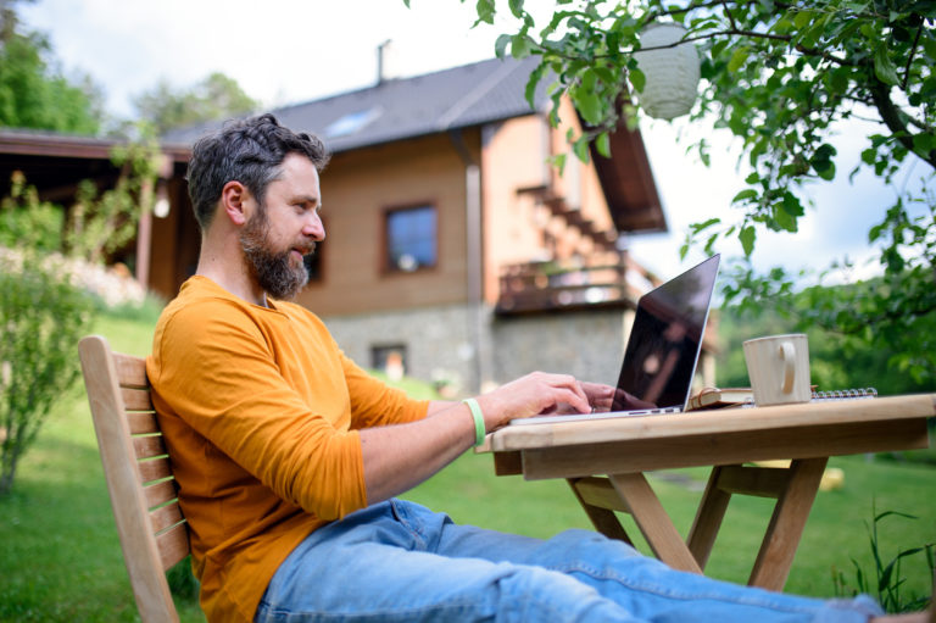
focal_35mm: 35
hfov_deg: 54.5
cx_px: 468
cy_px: 312
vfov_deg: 37.8
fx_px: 909
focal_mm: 35
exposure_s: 1/2500
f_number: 1.6
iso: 250
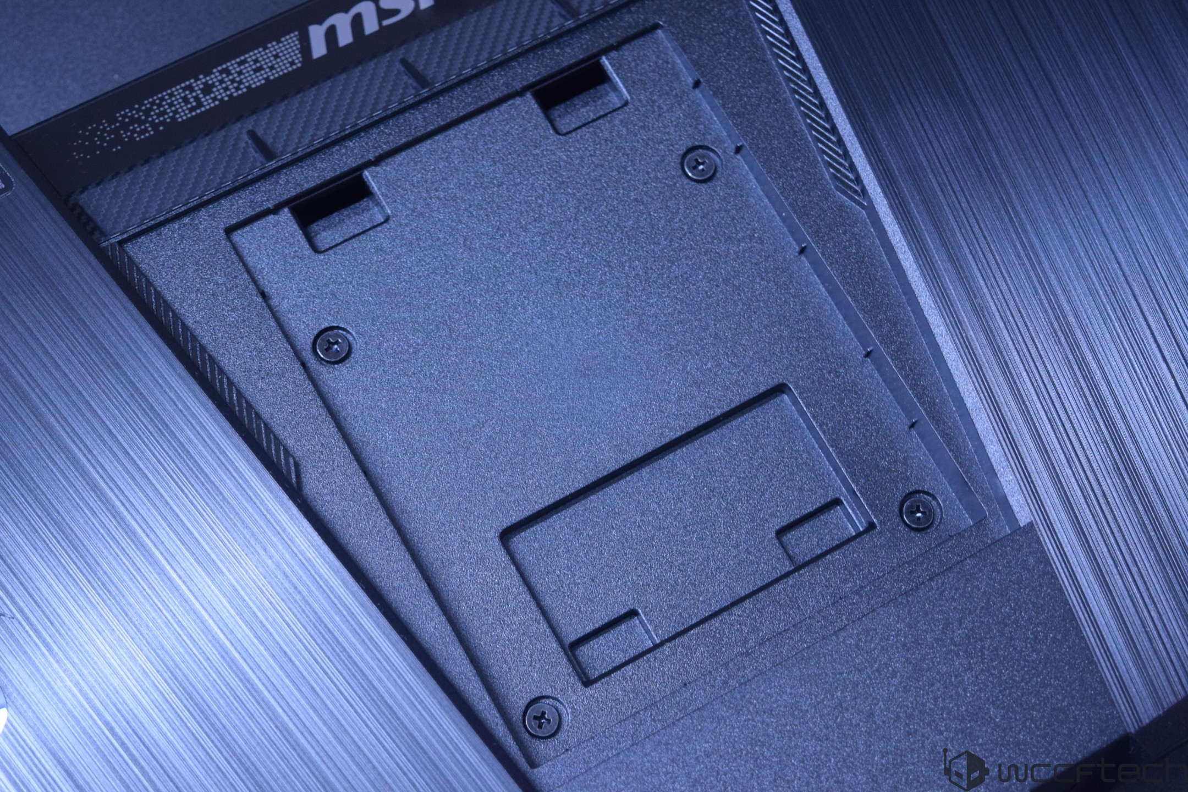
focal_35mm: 72
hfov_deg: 28.1
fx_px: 2376
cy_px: 396
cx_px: 594
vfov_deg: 18.9
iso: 1600
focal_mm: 48
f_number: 5.3
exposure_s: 1/10
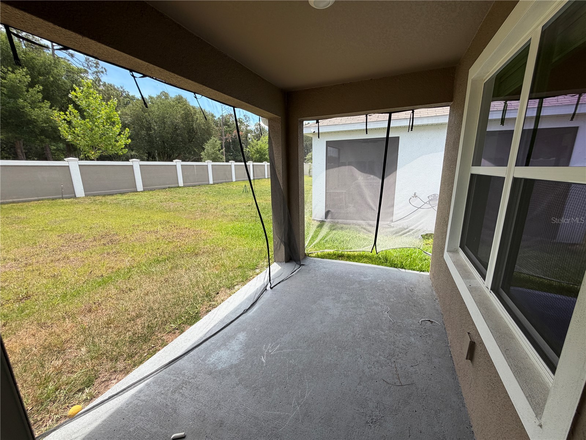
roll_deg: +1.3
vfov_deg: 85.7
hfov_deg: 102.1
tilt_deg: -13.2
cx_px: 293
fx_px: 237
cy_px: 220
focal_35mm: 14
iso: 50
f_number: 2.2
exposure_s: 1/386
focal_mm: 2.22
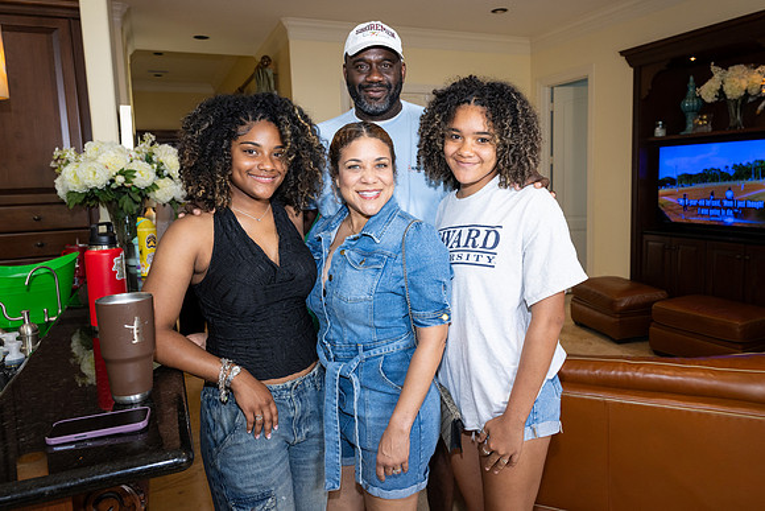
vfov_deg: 50.1
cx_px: 409
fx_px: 545
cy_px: 238
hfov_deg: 70.0
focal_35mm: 26
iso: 800
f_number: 5.6
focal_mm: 24
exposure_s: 1/80
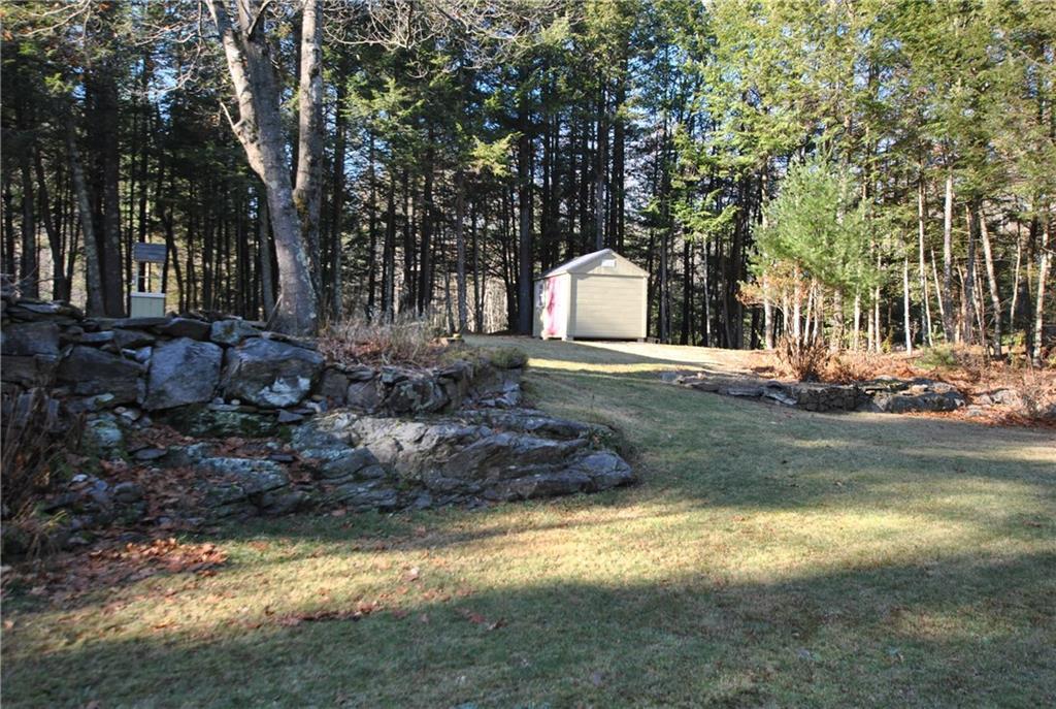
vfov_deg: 43.8
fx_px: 882
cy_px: 354
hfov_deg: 61.8
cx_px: 528
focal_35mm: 30
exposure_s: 1/100
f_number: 5.6
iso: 200
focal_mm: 20
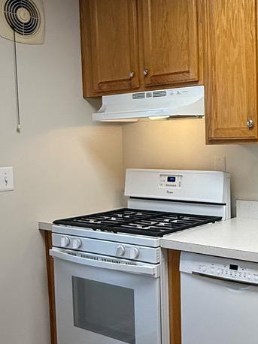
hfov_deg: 29.7
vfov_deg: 40.5
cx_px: 229
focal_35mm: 47
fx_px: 468
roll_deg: +1.2
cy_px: 172
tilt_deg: -3.6
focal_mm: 2.22
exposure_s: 1/120
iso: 200
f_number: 2.2
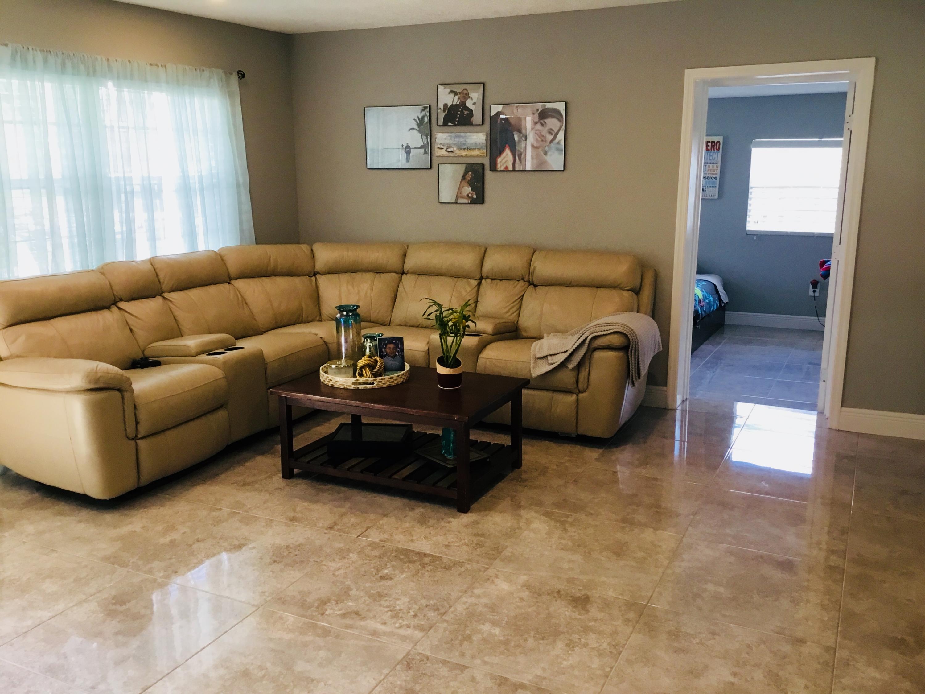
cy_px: 347
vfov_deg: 45.4
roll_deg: +0.9
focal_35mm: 31
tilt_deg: -12.4
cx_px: 462
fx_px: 828
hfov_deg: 58.4
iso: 32
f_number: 2.4
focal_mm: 3.3
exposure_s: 1/30
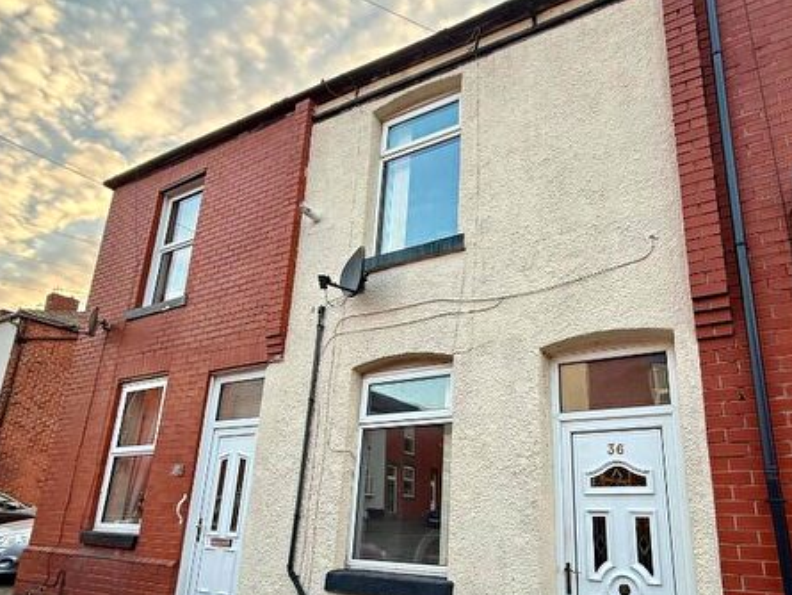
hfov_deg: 75.2
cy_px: 371
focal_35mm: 22
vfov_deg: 60.3
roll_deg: -0.9
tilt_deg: +15.7
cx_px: 489
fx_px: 503
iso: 50
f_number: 2.2
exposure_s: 1/99
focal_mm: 2.22
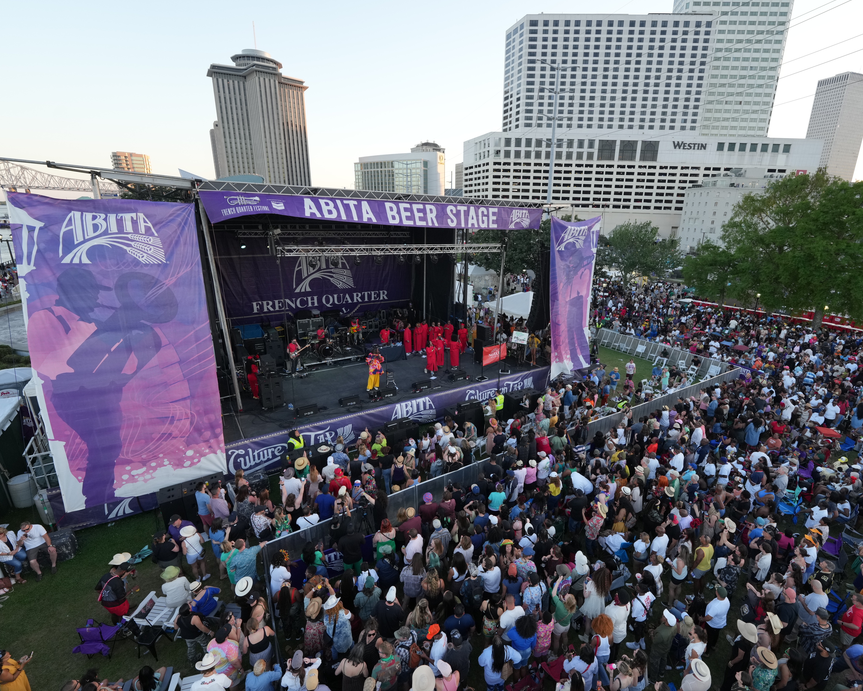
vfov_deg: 80.4
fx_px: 409
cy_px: 343
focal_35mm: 16
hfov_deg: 92.6
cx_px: 488
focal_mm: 14
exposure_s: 1/250
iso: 800
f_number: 5.6
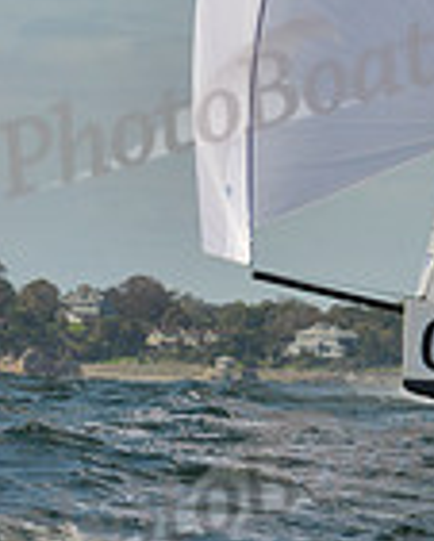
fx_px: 8966
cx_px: 739
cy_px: -153
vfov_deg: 3.5
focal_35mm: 559
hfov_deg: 2.8
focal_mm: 145
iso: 400
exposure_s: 1/1600
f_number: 10
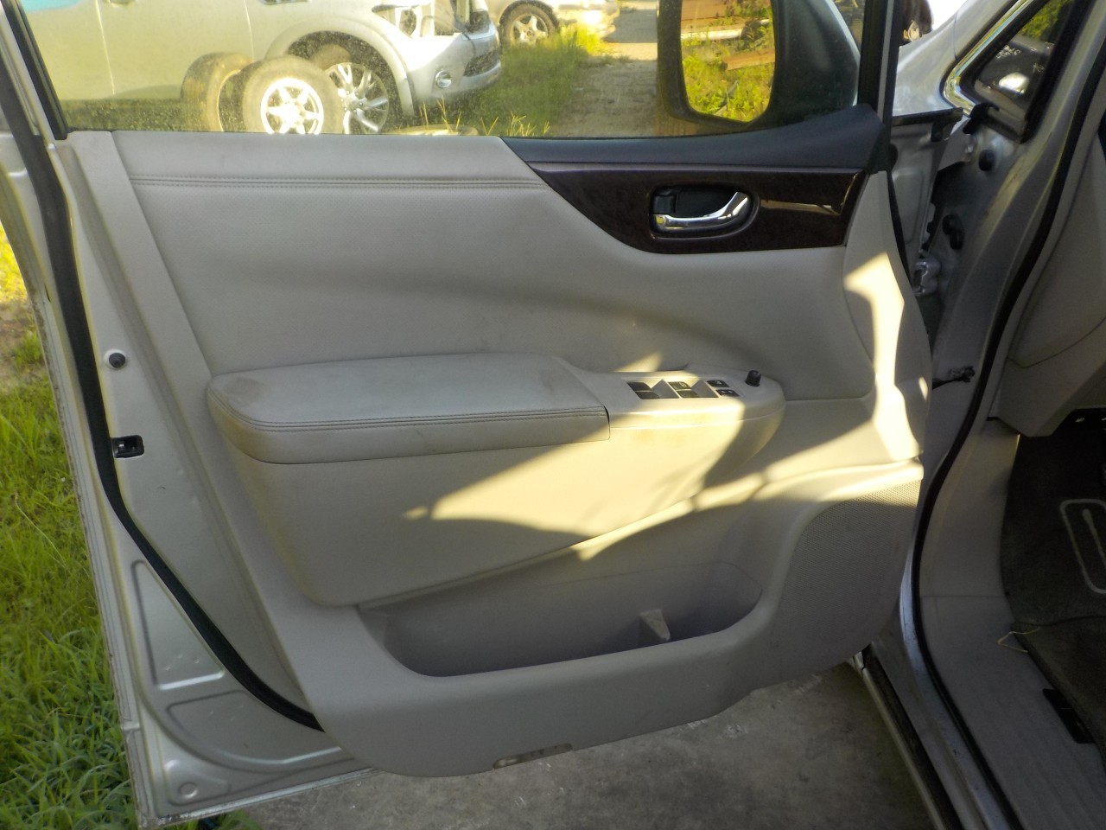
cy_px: 415
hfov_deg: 60.0
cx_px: 553
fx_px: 959
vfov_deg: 46.8
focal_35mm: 30
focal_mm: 4.1
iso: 125
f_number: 3.3
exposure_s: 1/200
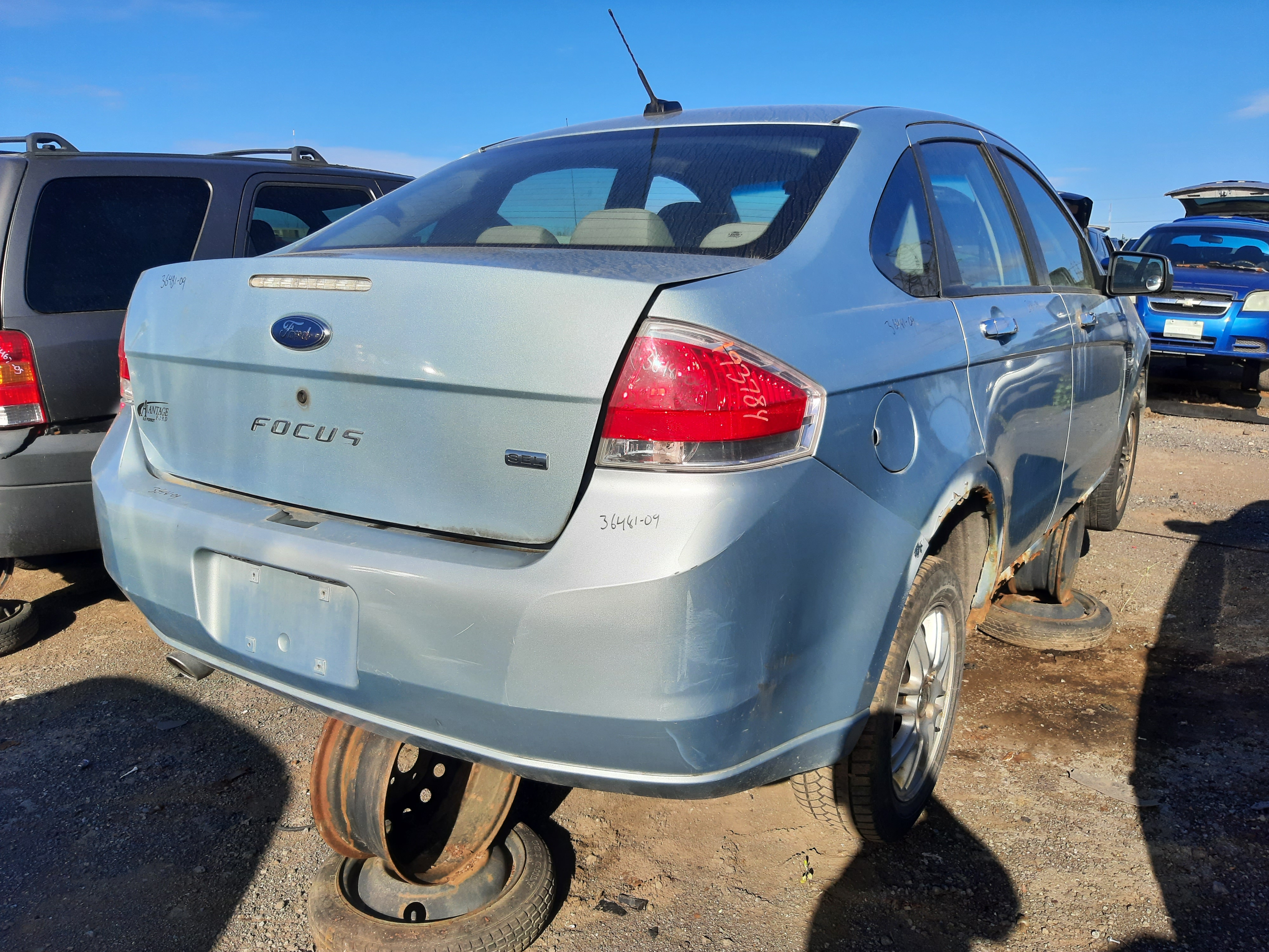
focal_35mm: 26
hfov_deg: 67.3
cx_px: 634
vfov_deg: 53.1
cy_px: 476
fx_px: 953
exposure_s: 1/1894
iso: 40
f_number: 1.7
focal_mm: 3.92
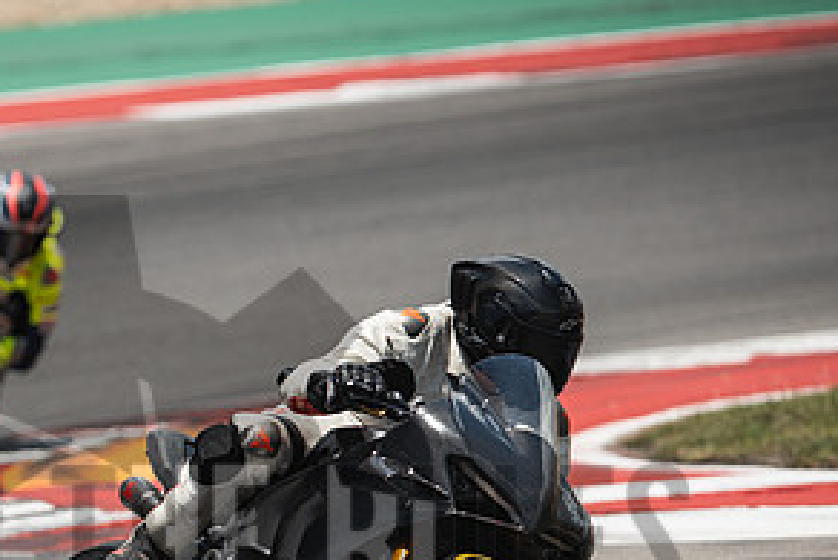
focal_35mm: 595
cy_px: 547
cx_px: 83
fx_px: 13856
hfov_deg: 3.5
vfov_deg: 2.3
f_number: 2.8
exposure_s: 1/2000
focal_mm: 200
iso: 125
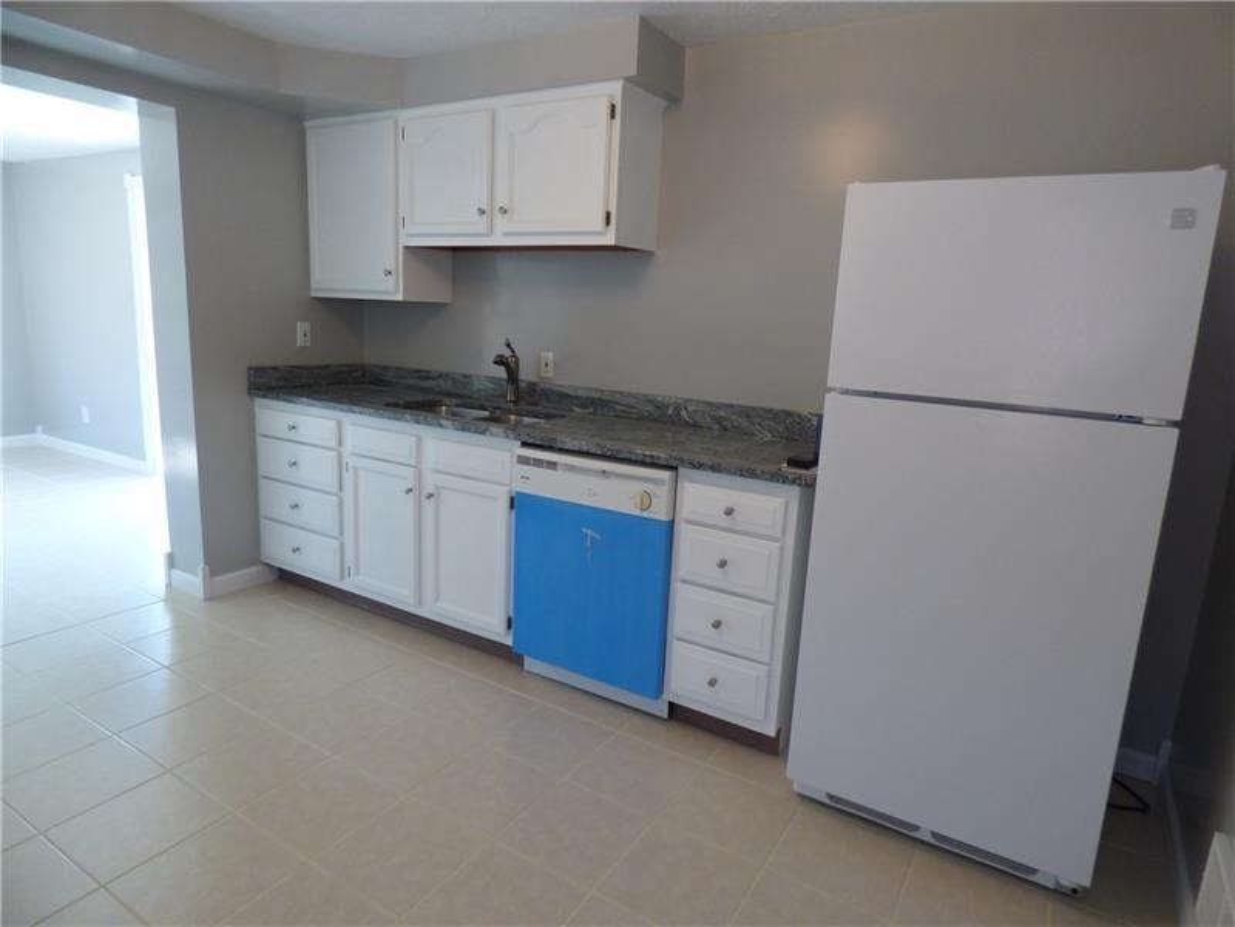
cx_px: 618
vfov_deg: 66.0
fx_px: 714
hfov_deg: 81.7
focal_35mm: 20
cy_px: 464
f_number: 2.8
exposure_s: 1/60
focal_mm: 3.58
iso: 200
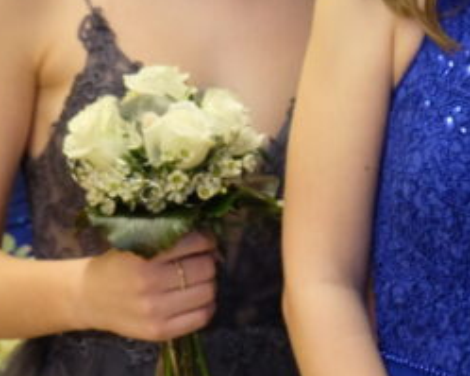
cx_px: 651
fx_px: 2392
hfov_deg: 10.9
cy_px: 36
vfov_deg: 8.9
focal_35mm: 172
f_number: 3.2
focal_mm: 25.4
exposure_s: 1/45
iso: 800
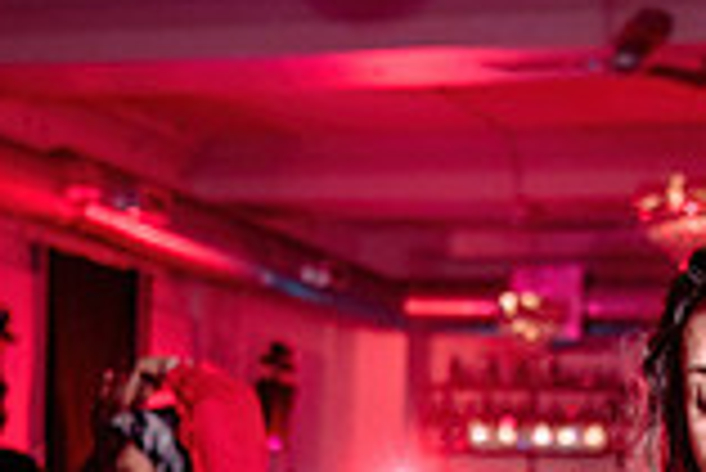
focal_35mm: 121
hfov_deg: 16.9
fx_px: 2375
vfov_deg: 10.8
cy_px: 795
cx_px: 490
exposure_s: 1/80
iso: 800
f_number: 3.2
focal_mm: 31
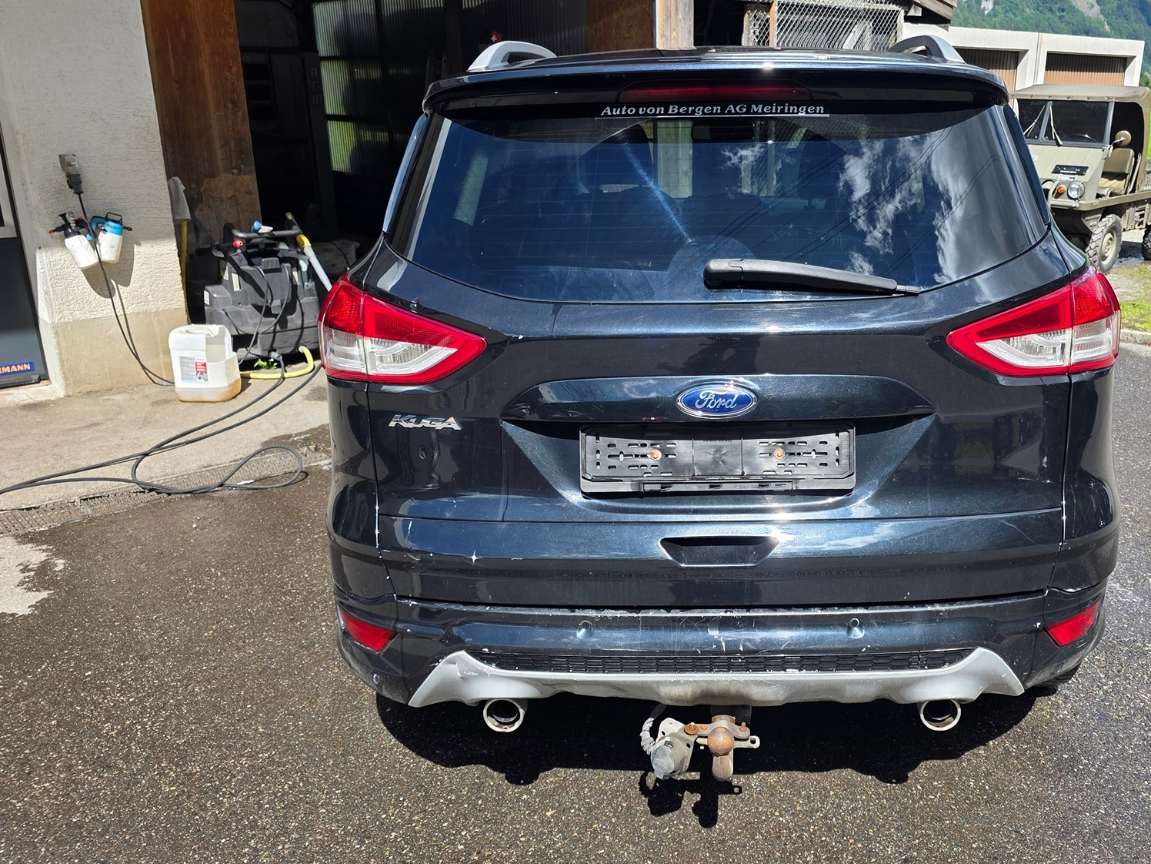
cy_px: 430
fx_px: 1031
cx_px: 712
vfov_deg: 45.4
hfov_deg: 57.7
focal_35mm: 31
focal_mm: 6.3
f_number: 1.7
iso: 80
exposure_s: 1/2327
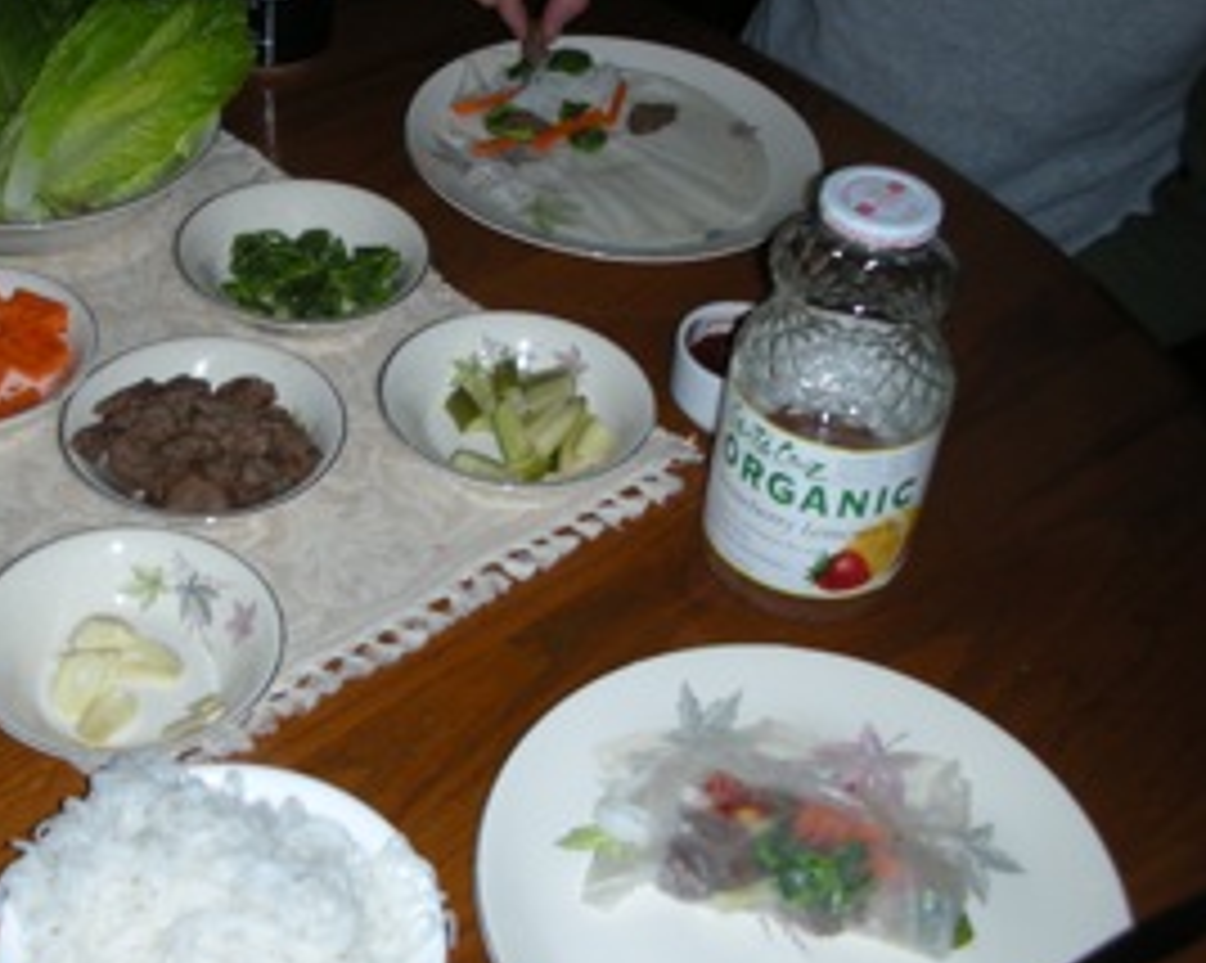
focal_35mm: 51
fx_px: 1819
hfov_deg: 35.9
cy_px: 400
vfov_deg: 29.6
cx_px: 310
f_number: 2.8
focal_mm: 5.8
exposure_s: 1/60
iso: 50
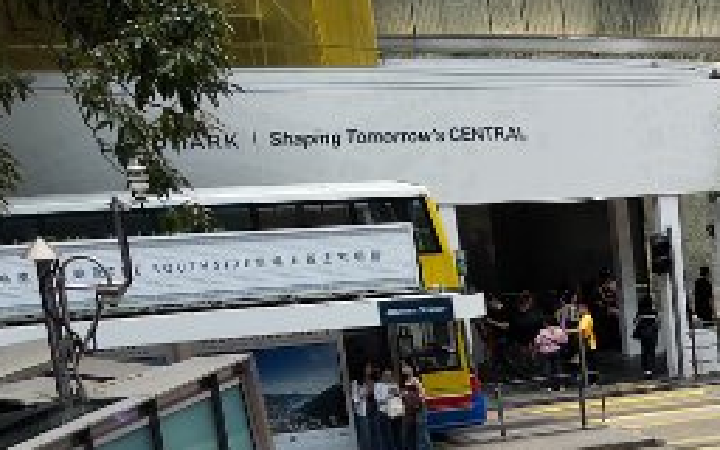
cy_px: 695
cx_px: 1364
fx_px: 2080
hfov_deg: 16.1
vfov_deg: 11.8
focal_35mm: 106
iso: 32
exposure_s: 1/195
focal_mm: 5.1
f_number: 1.6
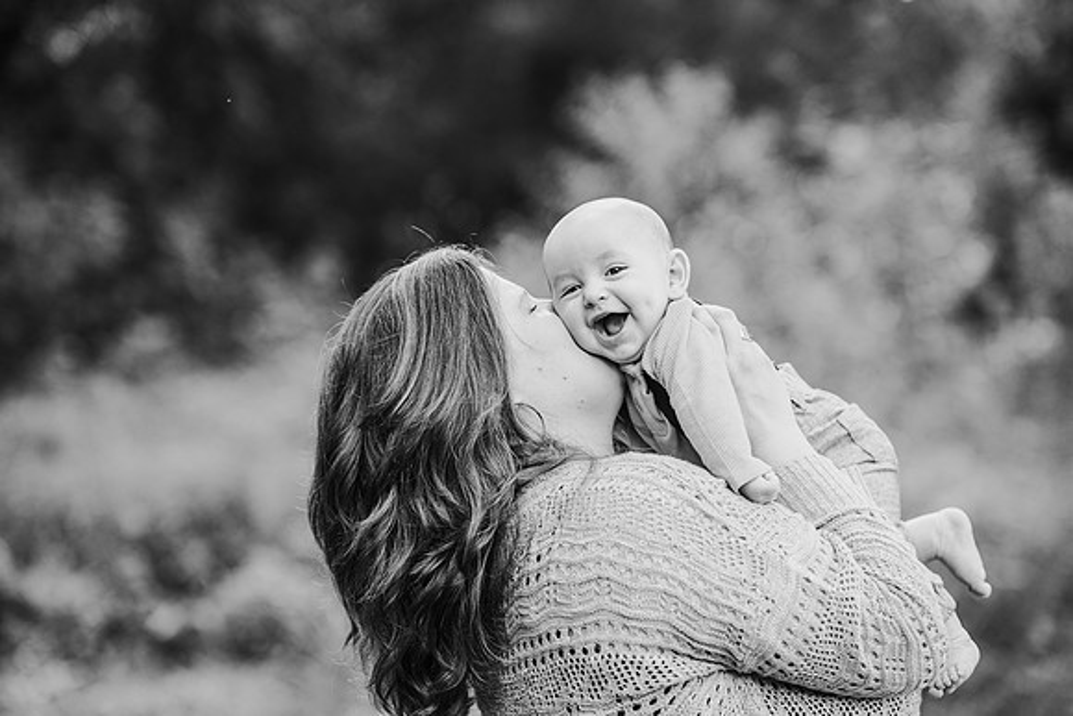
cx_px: 536
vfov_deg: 16.1
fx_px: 2534
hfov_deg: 23.9
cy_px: 358
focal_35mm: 85
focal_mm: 85
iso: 320
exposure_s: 1/200
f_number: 2.2
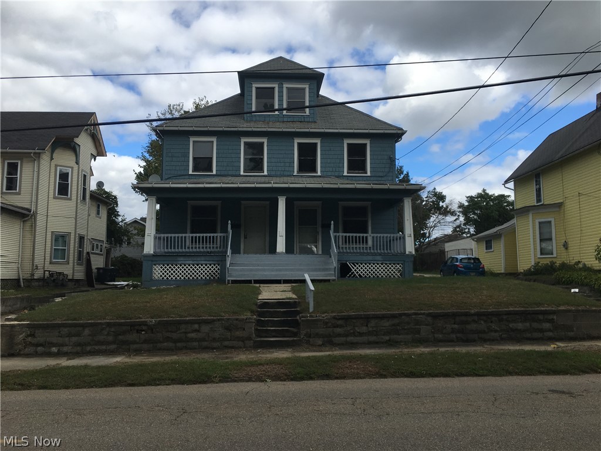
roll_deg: +0.3
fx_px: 503
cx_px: 300
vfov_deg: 48.2
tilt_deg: +3.3
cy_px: 226
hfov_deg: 61.7
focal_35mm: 29
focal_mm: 4.15
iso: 25
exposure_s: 1/1304
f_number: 2.2
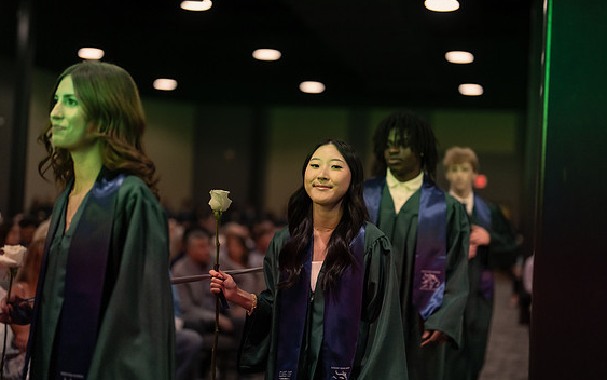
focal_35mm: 57
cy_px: 203
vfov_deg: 22.8
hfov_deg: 35.7
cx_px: 306
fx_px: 943
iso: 1250
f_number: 1.2
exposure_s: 1/500
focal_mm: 50
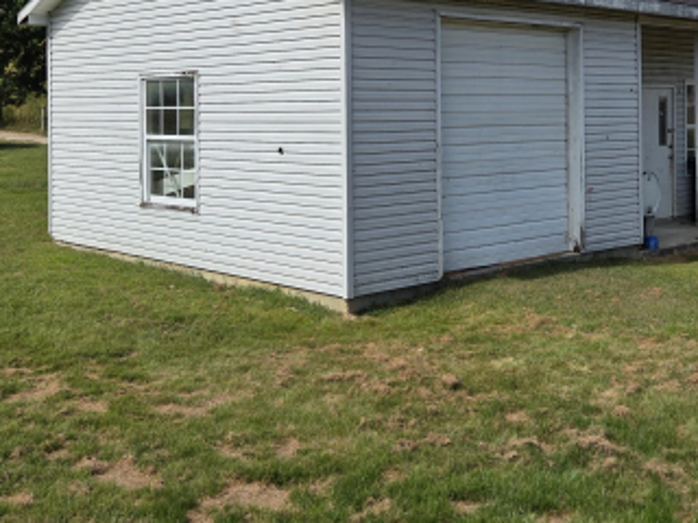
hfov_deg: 39.6
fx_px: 968
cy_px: 113
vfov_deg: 29.6
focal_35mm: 48
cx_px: 402
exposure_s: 1/6618
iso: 80
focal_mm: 5.4
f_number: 1.8
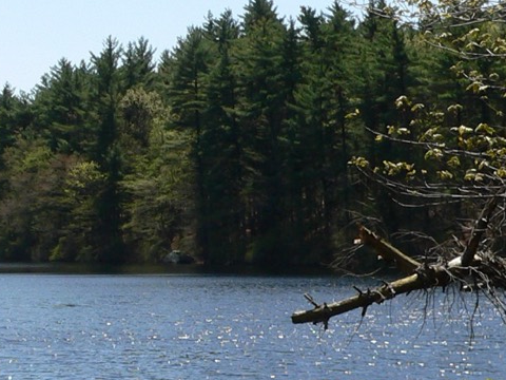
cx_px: 153
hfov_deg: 16.4
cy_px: 363
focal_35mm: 120
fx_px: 1754
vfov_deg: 12.2
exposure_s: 1/500
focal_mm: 6
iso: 80
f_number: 4.6
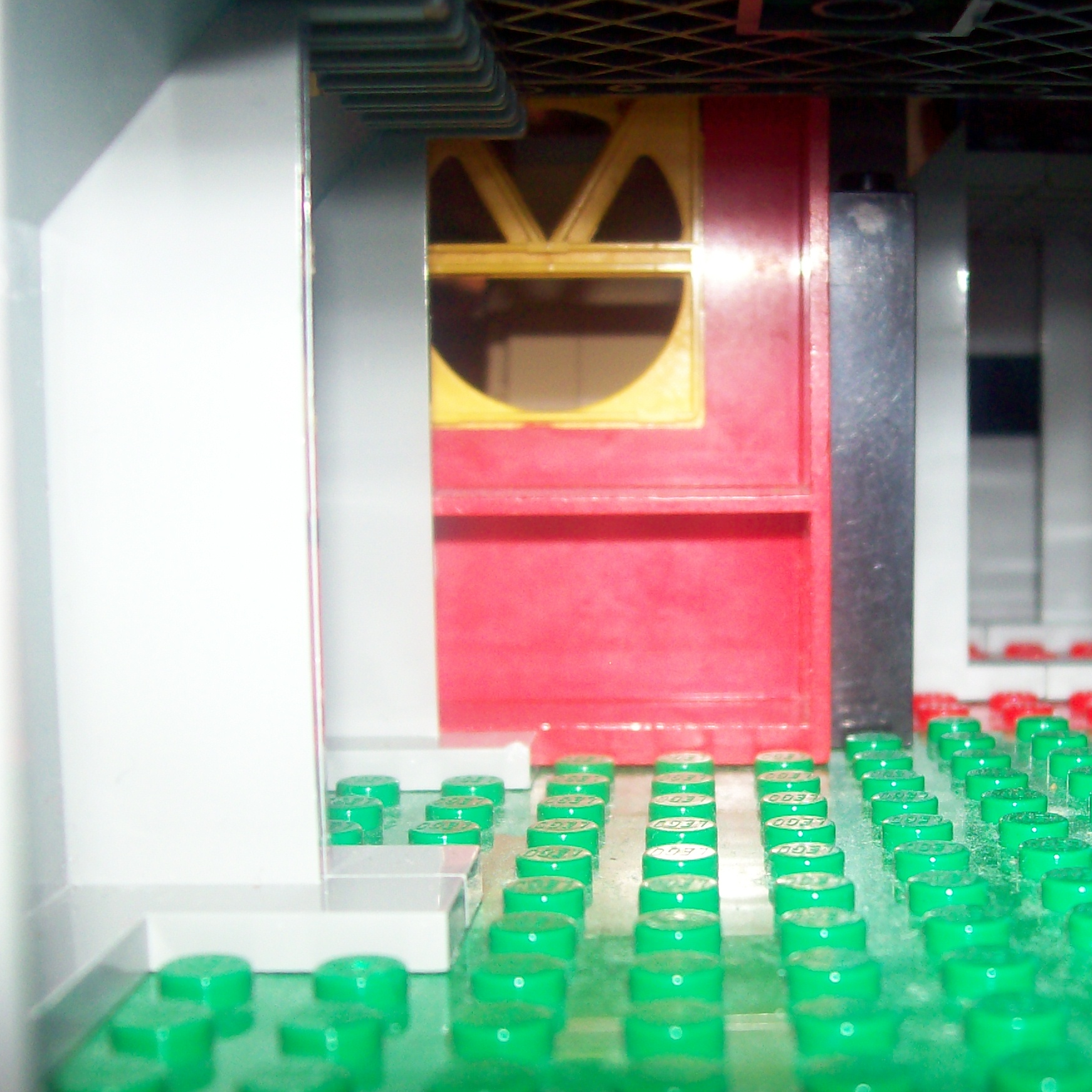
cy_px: 596
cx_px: 782
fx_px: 1856
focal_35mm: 52
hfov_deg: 32.3
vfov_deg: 32.8
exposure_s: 1/64
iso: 80
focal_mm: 6
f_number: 2.7
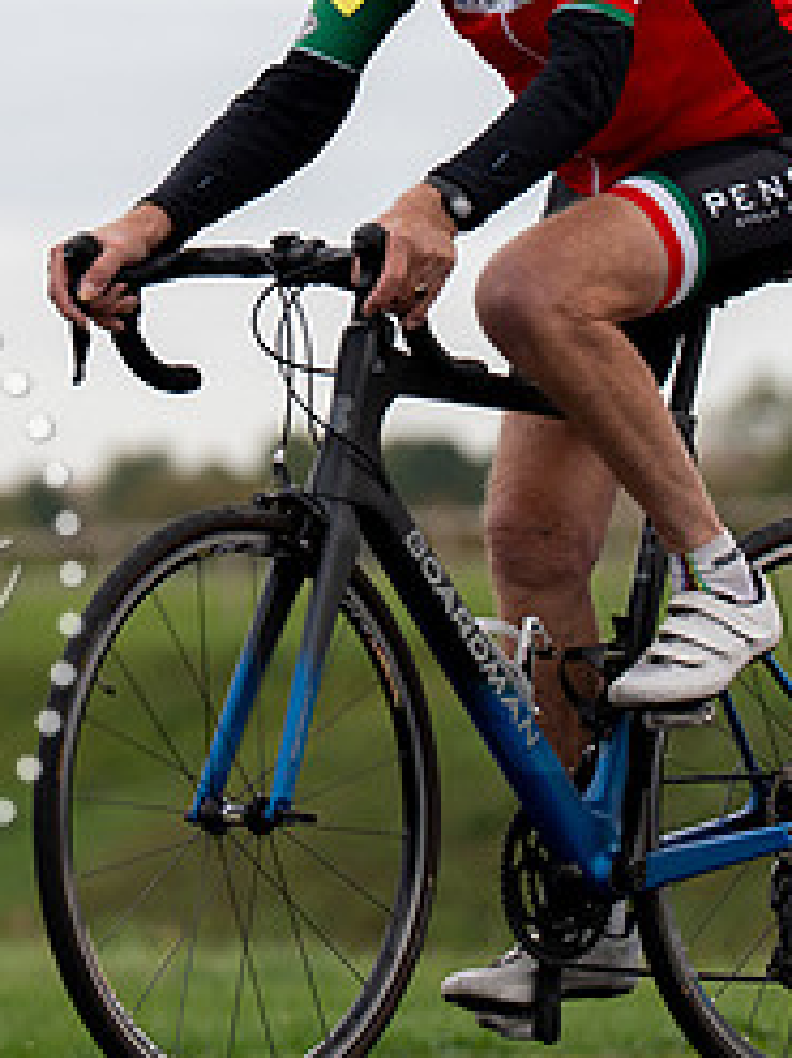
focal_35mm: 608
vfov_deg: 3.3
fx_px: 18564
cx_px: 546
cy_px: 165
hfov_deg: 2.4
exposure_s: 1/800
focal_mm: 185
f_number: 4.5
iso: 160
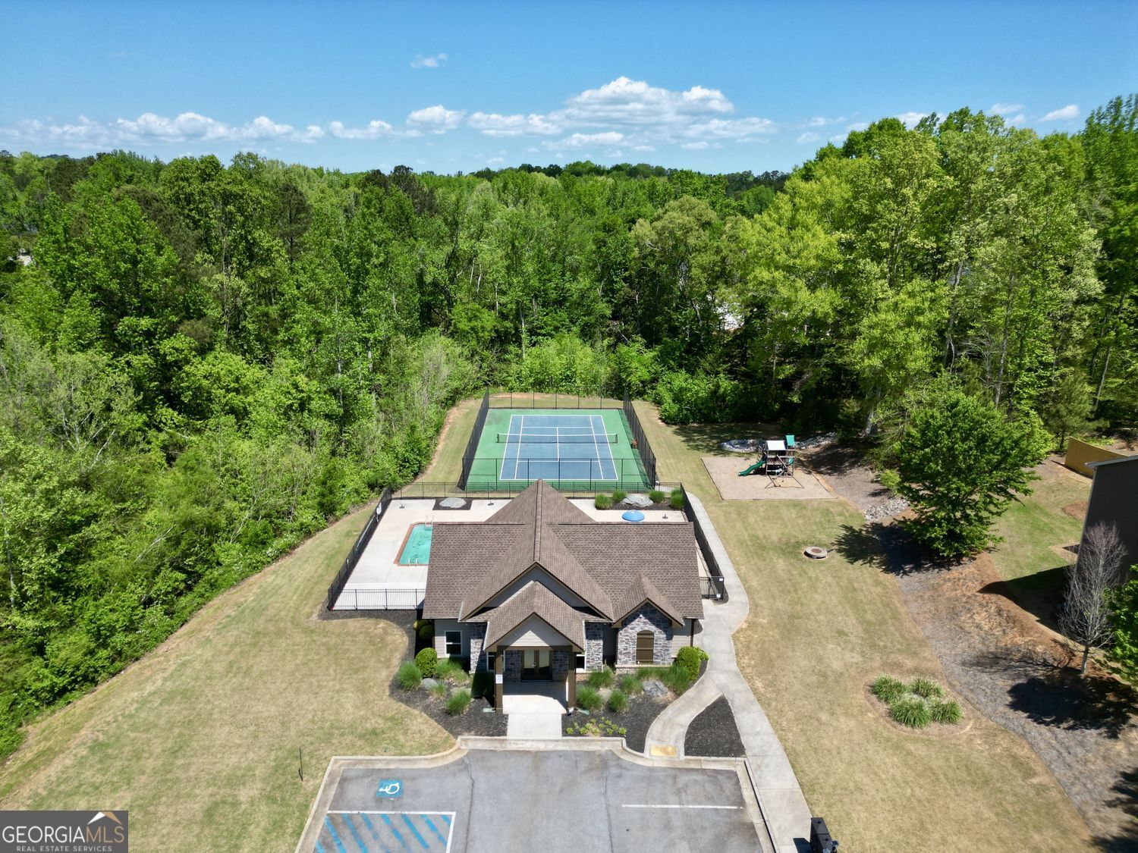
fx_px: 789
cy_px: 426
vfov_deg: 56.8
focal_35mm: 24
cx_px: 569
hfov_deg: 71.6
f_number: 1.7
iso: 100
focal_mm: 6.72
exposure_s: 1/2500
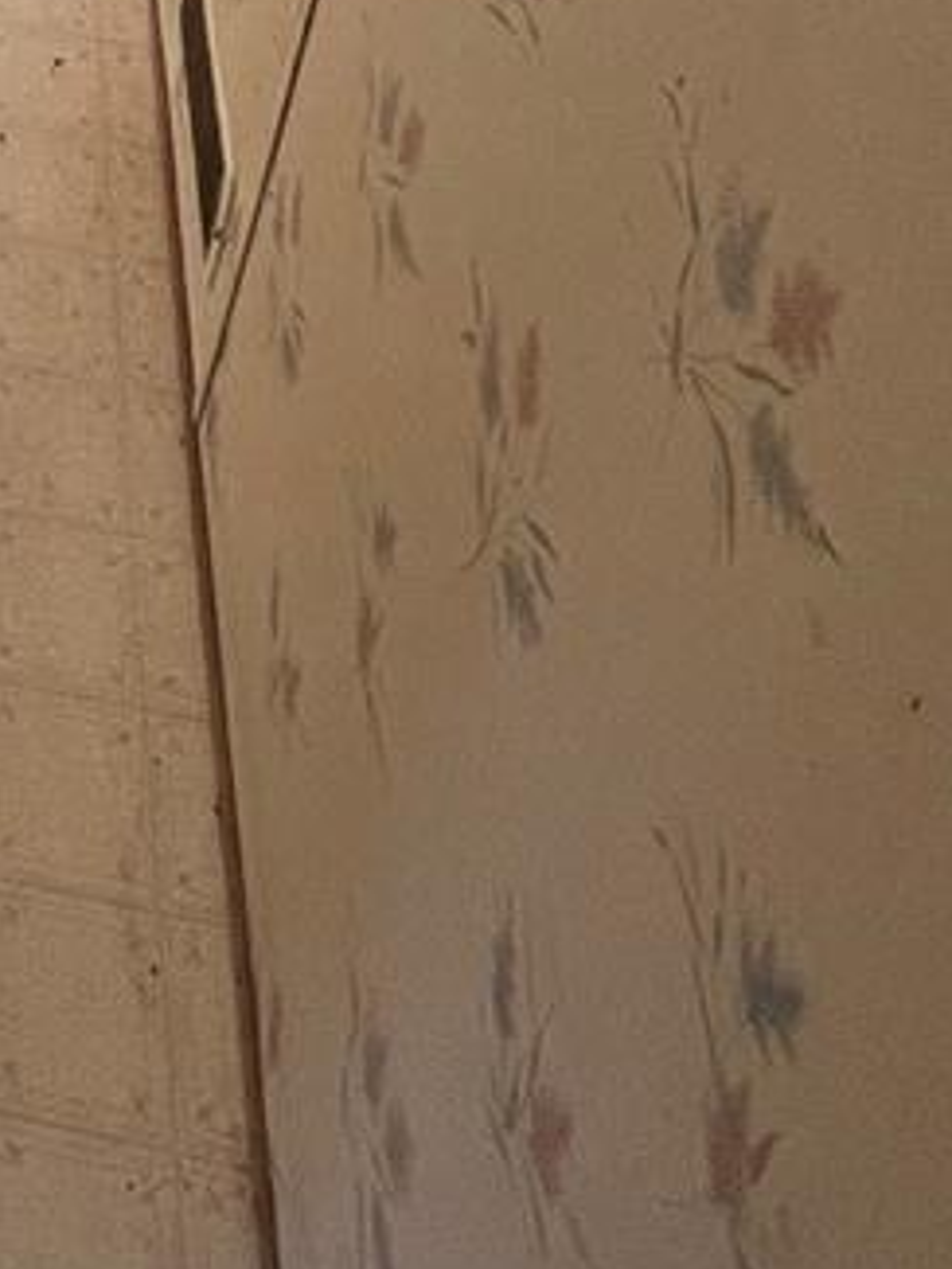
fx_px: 1759
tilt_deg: -26.2
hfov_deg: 25.3
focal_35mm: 48
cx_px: -343
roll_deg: -3.3
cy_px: -777
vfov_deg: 25.5
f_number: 1.8
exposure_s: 1/99
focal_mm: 1.57
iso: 80
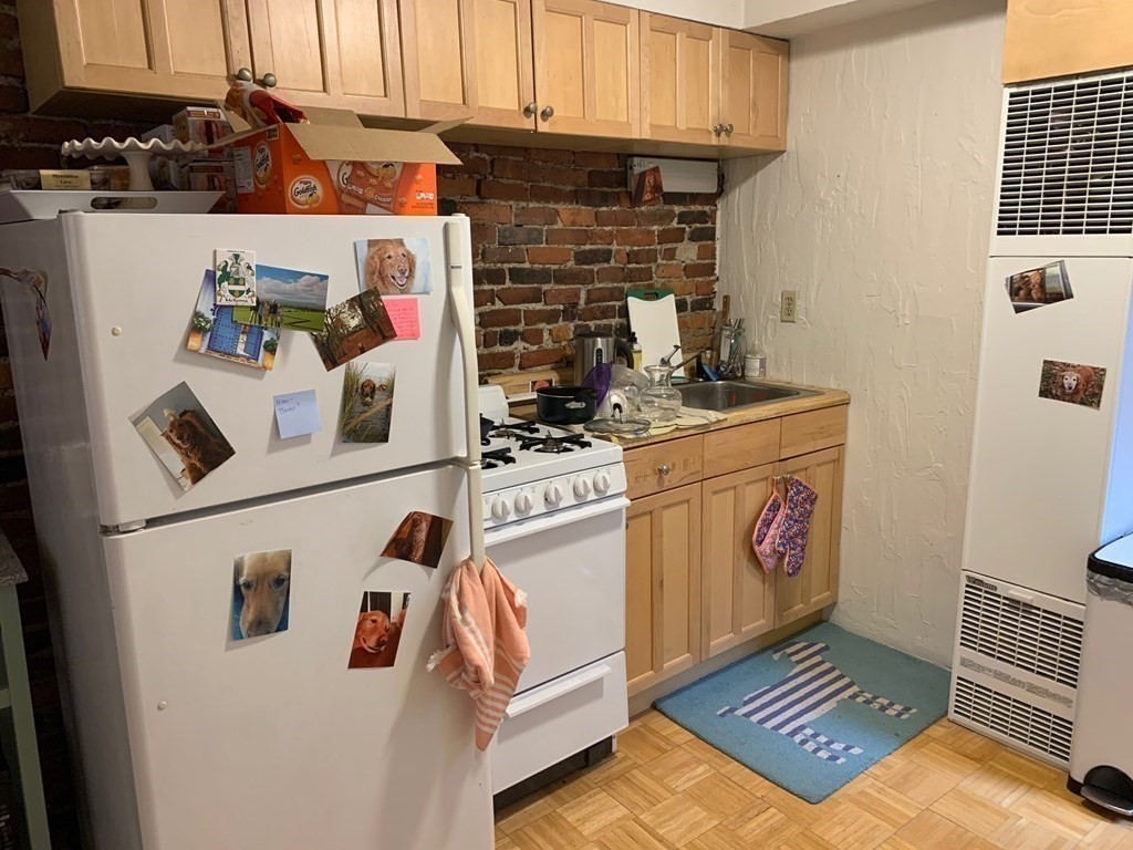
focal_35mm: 26
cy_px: 425
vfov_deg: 53.1
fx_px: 851
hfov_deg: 67.3
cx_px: 566
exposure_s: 1/60
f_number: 1.8
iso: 200
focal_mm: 4.25
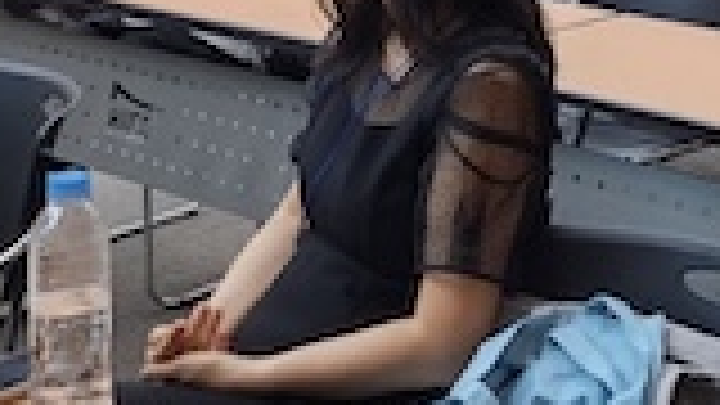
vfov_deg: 12.1
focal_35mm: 94
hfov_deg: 22.1
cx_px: 652
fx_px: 1795
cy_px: -243
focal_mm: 6.4
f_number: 1.8
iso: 320
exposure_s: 1/120
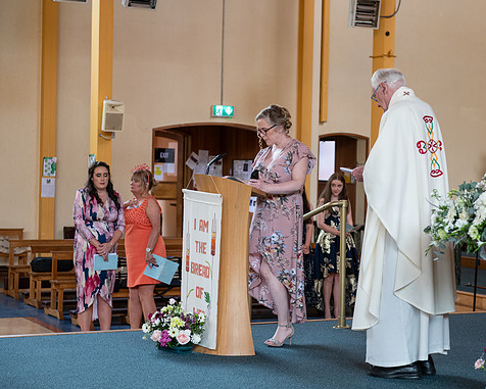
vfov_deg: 19.2
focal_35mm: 80
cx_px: 275
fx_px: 1151
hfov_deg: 23.8
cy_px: 193
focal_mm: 70
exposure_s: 1/160
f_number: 3.5
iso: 640
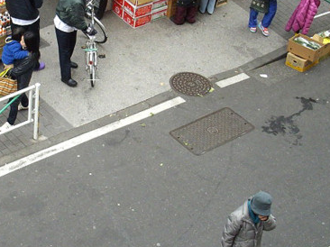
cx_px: 97
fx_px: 819
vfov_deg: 17.1
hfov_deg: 22.6
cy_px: 81
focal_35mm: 86
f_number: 2.8
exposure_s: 1/250
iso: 80
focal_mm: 6.2
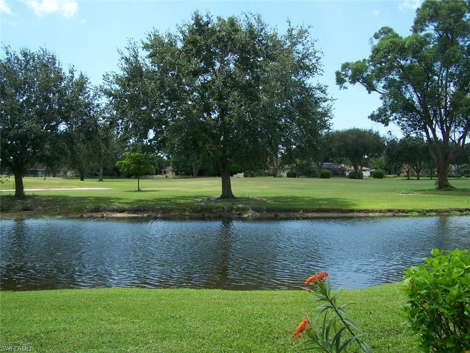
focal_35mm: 38
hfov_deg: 49.0
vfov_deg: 37.7
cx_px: 235
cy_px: 176
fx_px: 516
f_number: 4
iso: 80
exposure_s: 1/800
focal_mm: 6.3
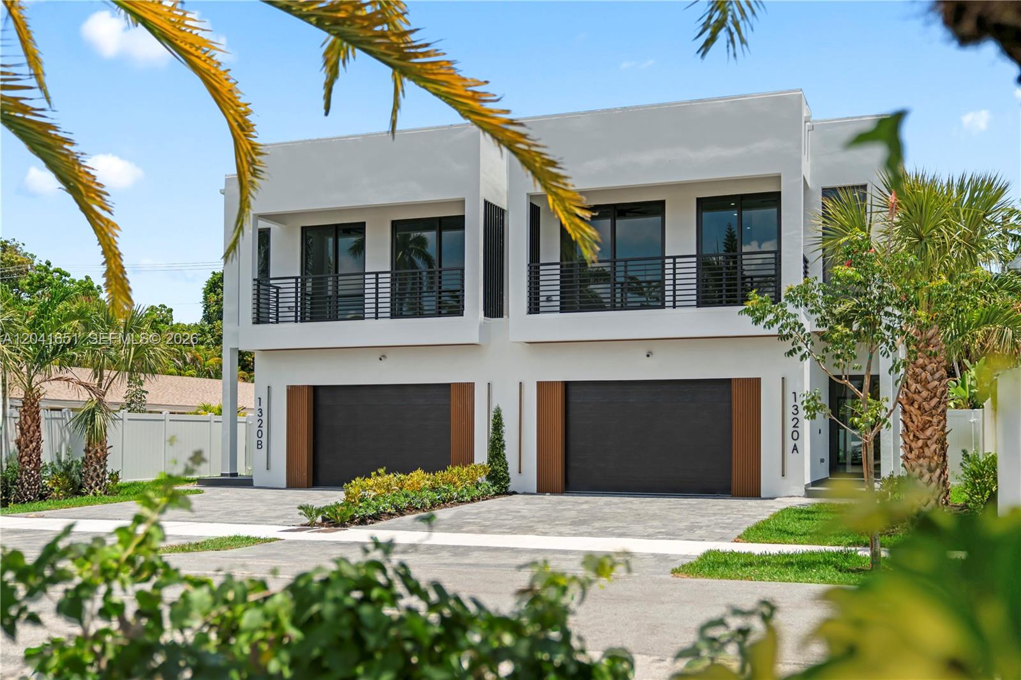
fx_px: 1049
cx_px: 510
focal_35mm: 37
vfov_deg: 35.9
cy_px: 340
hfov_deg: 51.9
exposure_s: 1/640
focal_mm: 37
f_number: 2.8
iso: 100
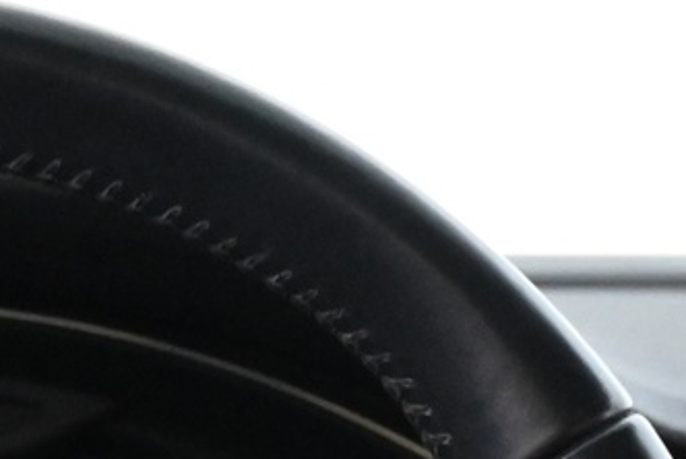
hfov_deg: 12.6
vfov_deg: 8.2
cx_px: -215
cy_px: 1034
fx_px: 2998
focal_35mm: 157
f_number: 4
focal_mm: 21.5
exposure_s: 1/30
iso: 4500
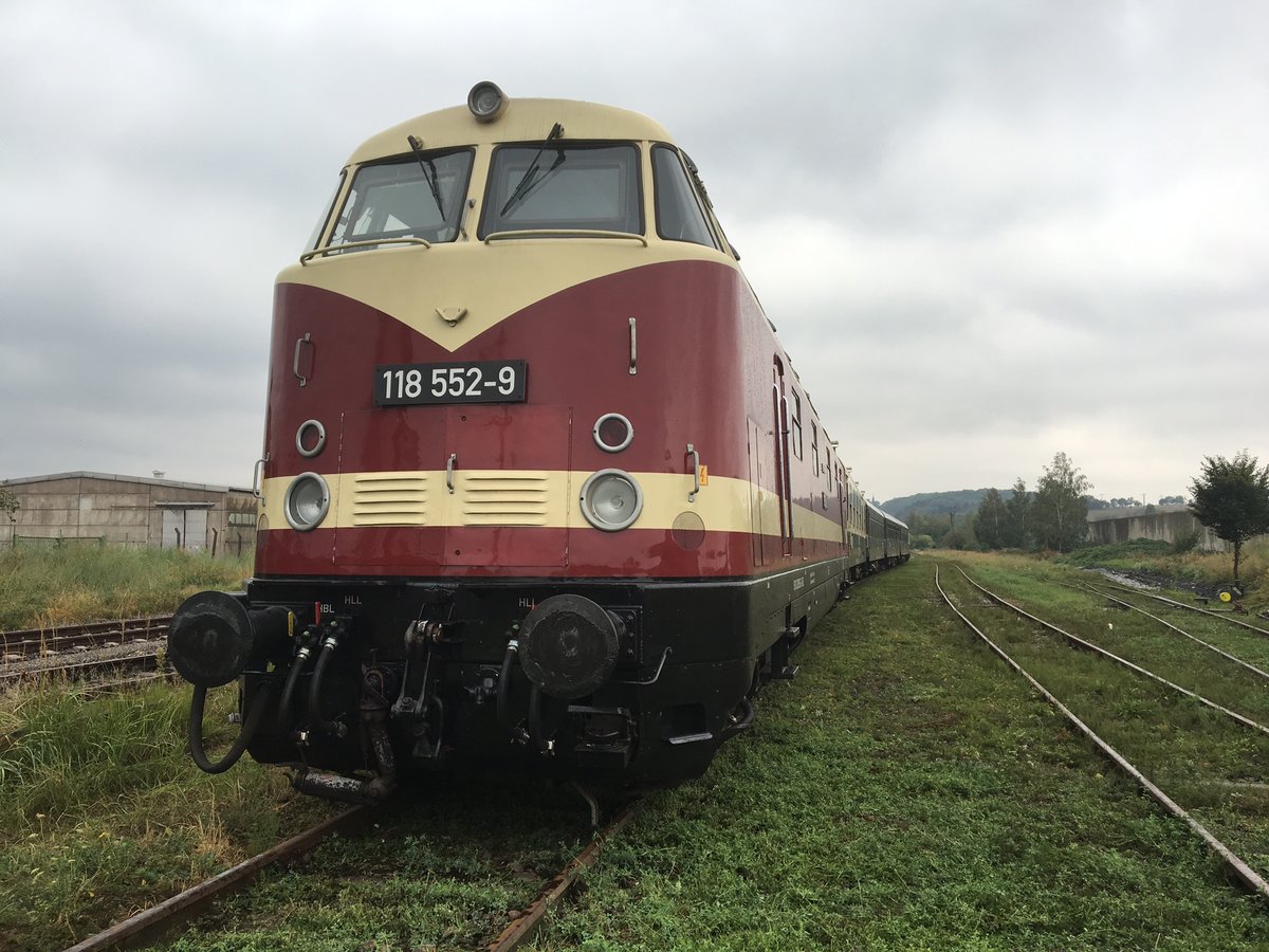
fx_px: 1063
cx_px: 634
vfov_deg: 48.2
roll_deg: +0.0
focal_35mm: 29
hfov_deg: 61.7
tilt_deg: +4.9
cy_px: 476
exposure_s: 1/115
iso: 25
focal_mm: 4.15
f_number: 2.2
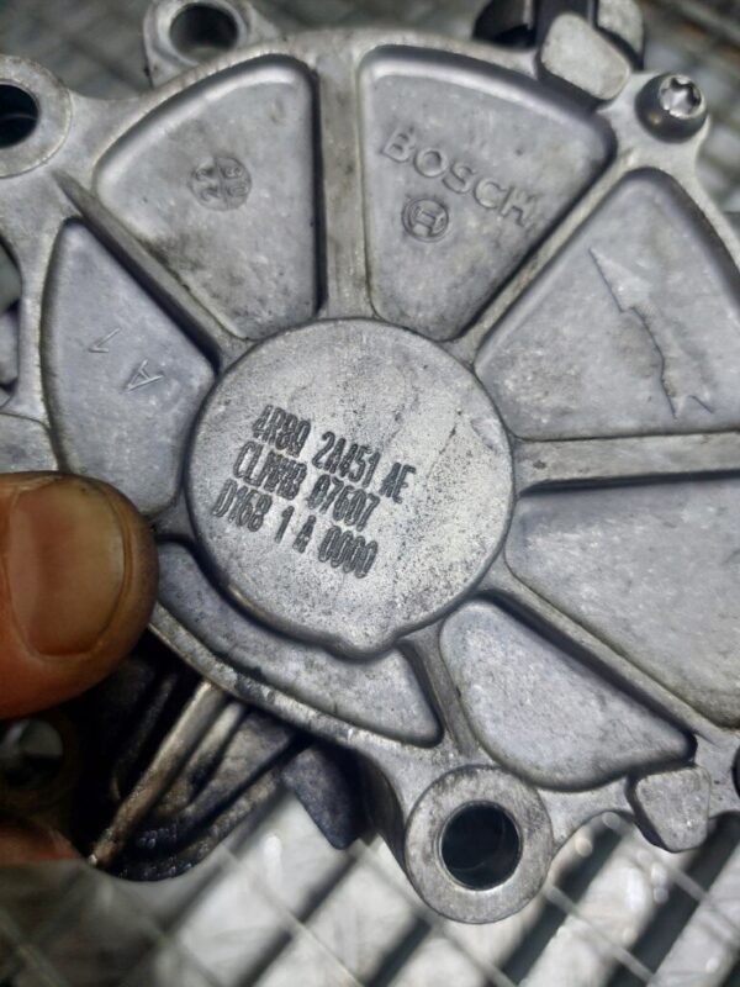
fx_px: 713
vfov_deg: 69.4
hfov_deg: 54.9
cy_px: 494
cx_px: 370
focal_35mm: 25
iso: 64
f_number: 1.8
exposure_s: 1/50
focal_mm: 5.23
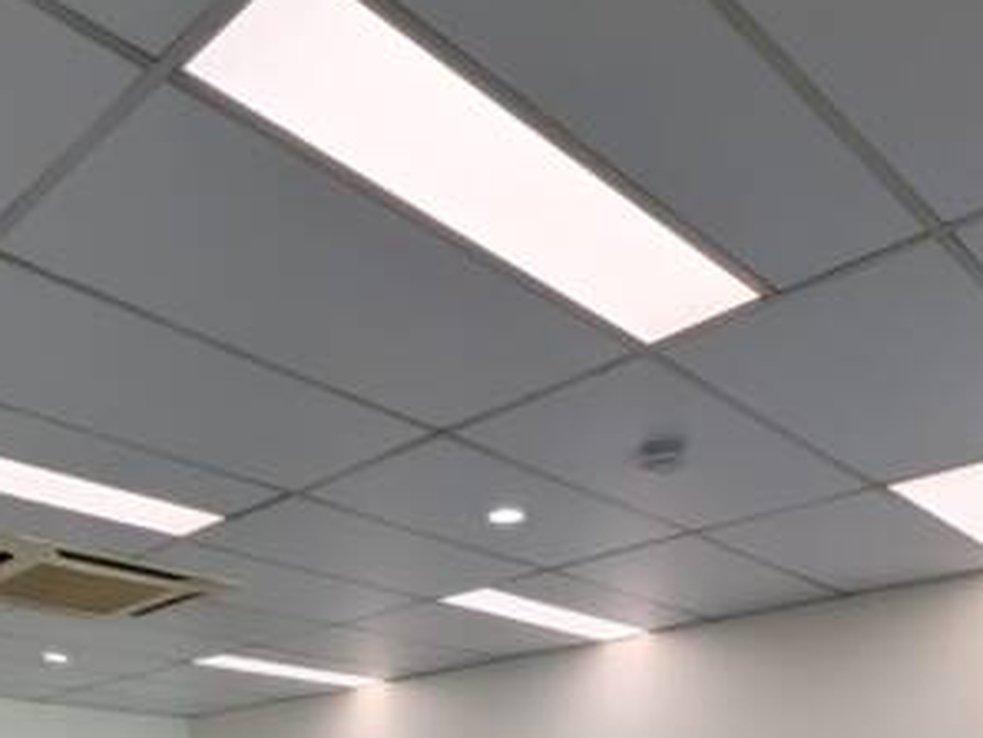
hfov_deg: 52.2
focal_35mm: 35
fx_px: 994
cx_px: 384
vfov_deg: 31.0
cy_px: 976
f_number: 2.2
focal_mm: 1.95
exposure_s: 1/279
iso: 53
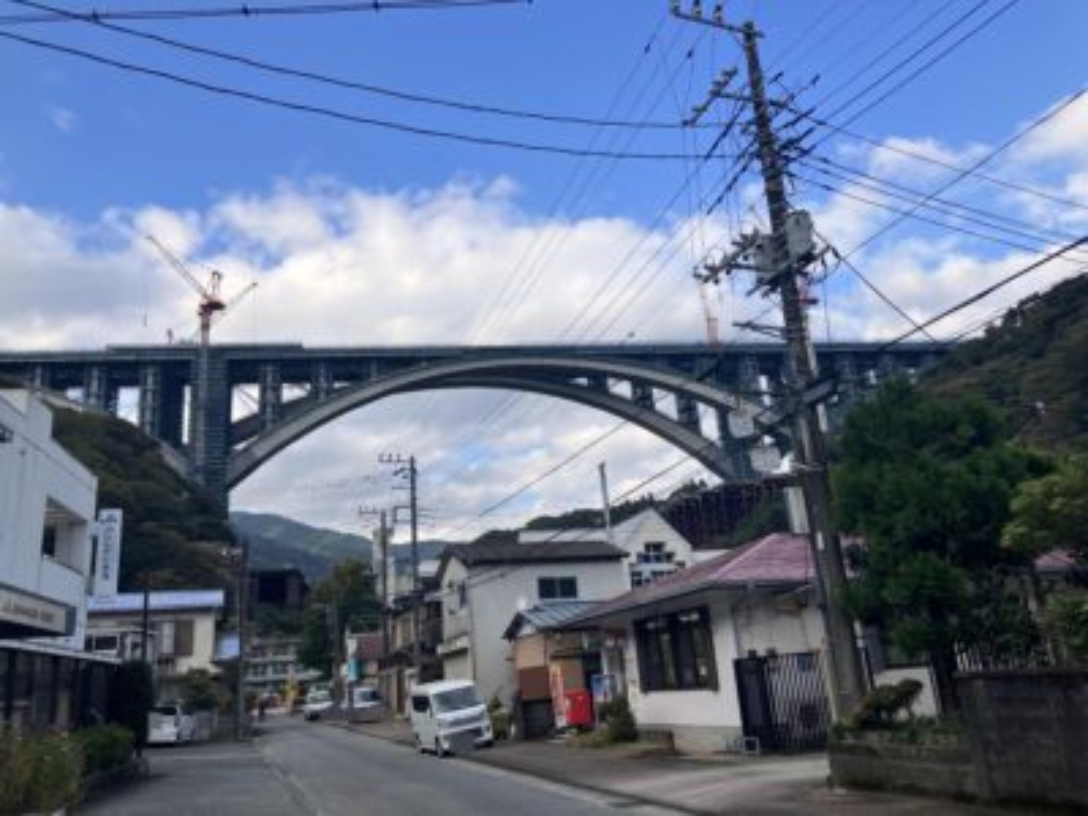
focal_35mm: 28
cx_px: 544
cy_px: 408
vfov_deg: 49.7
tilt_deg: +17.6
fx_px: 880
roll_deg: +4.1
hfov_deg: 63.4
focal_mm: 3.99
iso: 32
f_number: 1.8
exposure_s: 1/1156
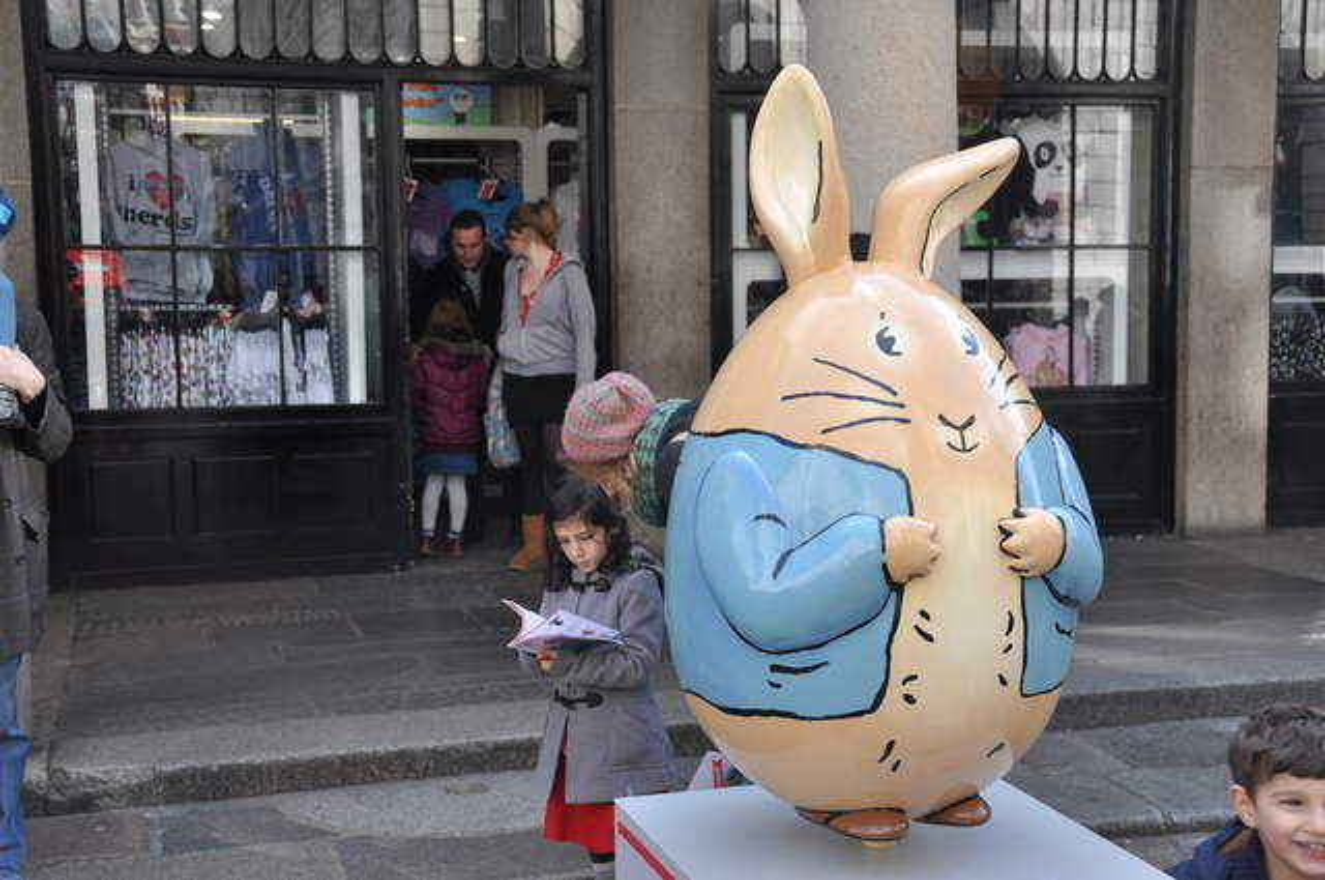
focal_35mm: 51
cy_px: 440
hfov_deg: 38.9
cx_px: 662
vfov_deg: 26.4
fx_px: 1875
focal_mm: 34
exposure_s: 1/160
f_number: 6.3
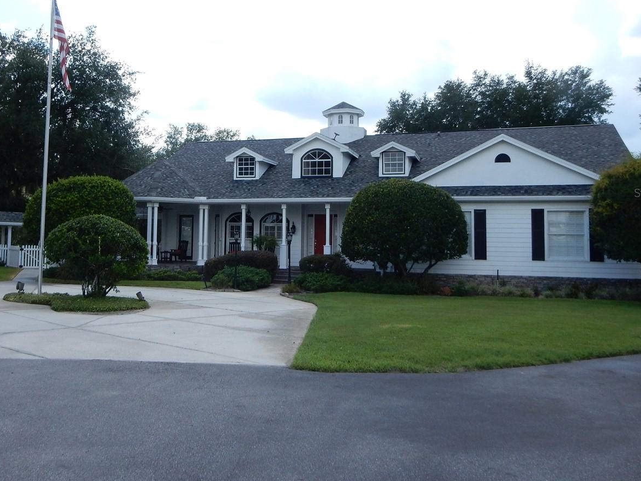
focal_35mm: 34
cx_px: 250
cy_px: 193
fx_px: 630
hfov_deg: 53.5
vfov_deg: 41.6
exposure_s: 1/1000
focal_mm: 4.5
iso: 125
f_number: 3.7
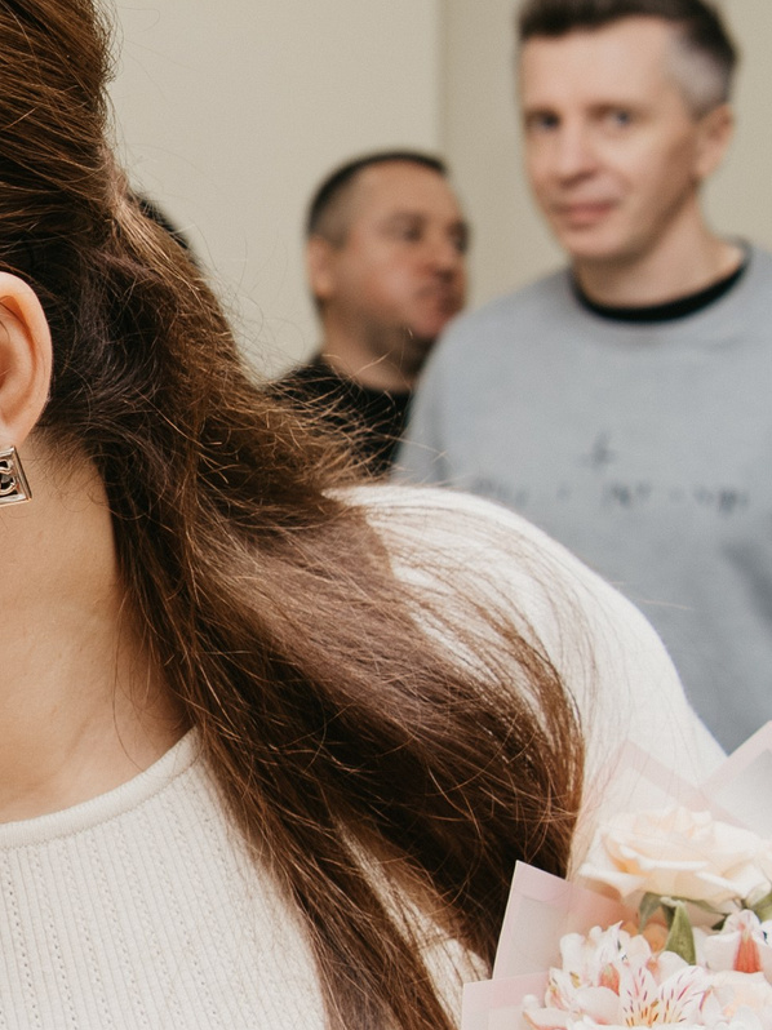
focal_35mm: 84
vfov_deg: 23.3
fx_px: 2499
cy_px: 505
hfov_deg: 15.9
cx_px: -439
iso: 200
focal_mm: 24
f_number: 4
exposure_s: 1/160
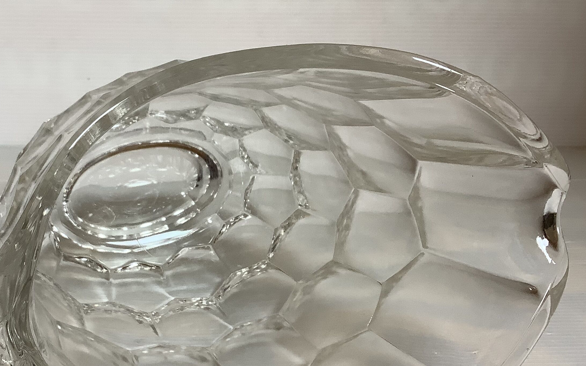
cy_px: 255
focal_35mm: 49
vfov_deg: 26.1
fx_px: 783
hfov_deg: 40.5
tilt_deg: -20.1
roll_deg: +0.2
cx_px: 189
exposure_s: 1/50
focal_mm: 3.3
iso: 64
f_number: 2.4
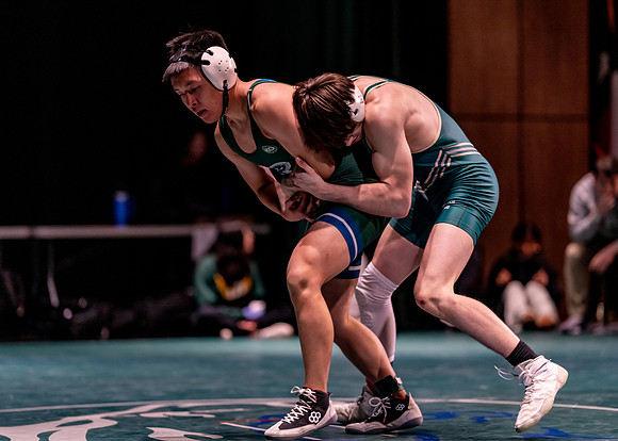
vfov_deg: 10.2
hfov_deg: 14.2
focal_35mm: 141
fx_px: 2482
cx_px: 309
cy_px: 220
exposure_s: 1/640
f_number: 1.8
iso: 2000
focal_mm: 135
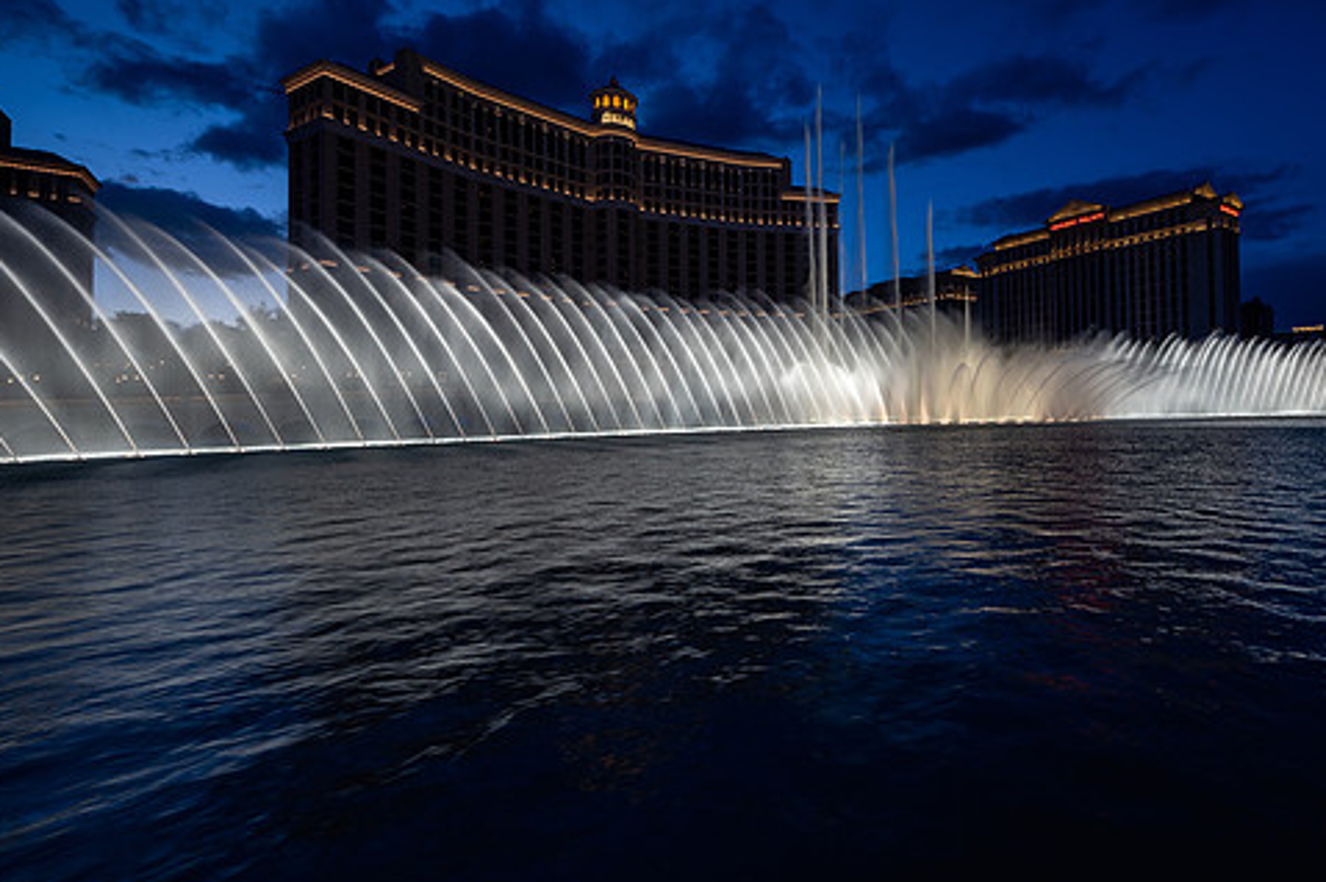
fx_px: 626
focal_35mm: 17
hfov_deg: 92.3
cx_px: 785
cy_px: 394
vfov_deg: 70.2
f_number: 11
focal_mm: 14
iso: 100
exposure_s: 1/4
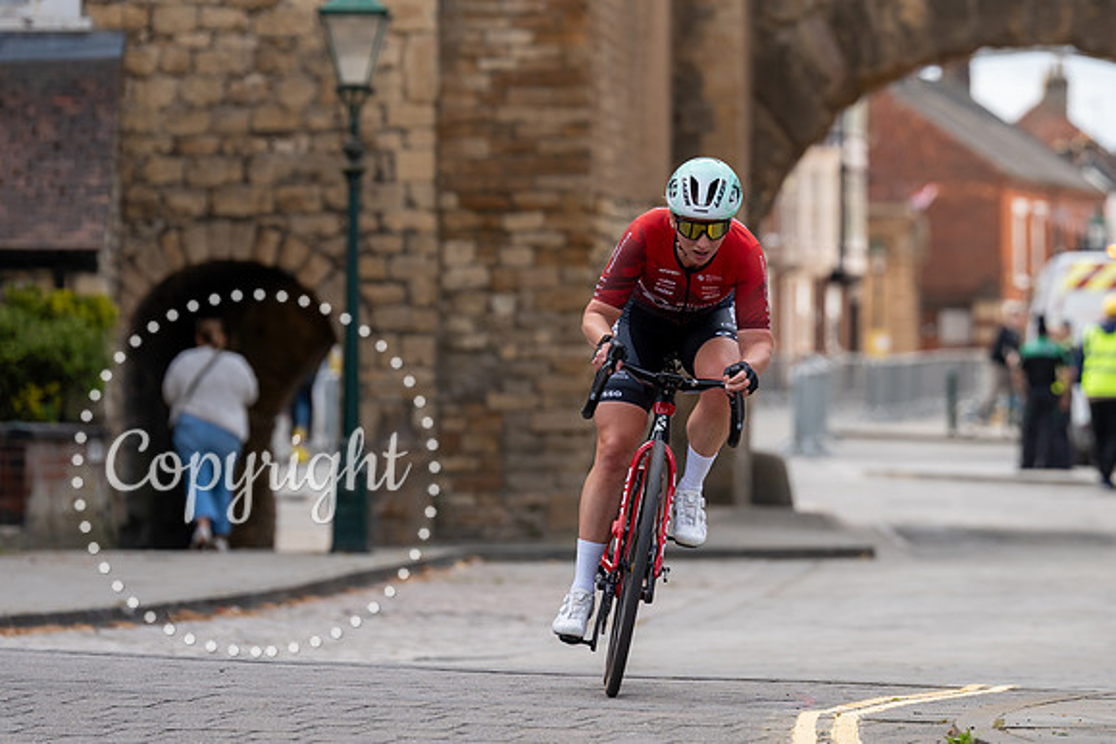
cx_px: 752
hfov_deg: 8.0
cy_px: 264
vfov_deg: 5.3
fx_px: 7994
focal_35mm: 258
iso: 250
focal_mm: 178
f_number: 4
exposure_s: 1/1000
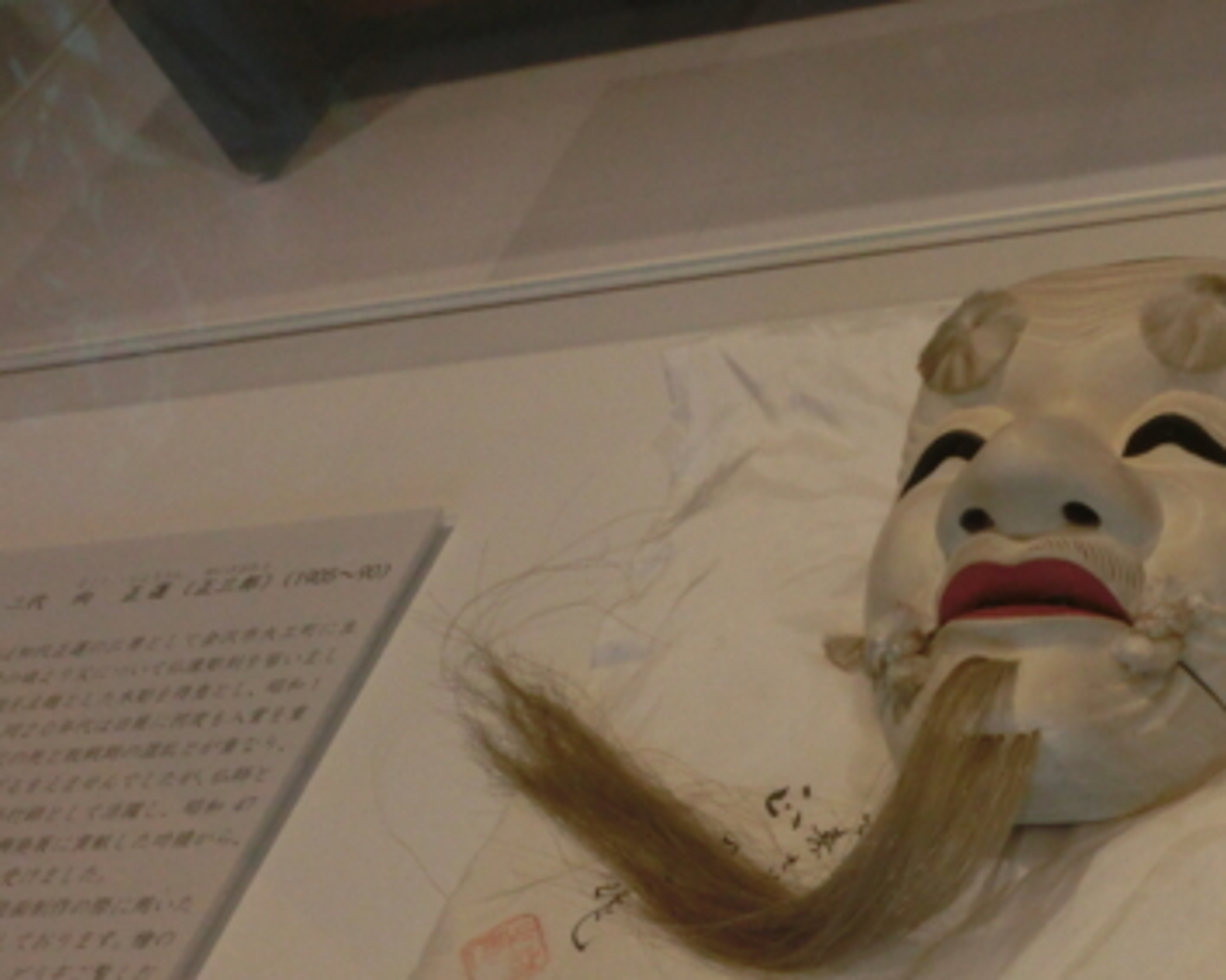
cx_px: 1330
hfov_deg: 31.6
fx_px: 1923
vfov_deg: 27.4
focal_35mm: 53
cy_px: 911
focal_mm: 4.24
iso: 200
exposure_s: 1/125
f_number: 3
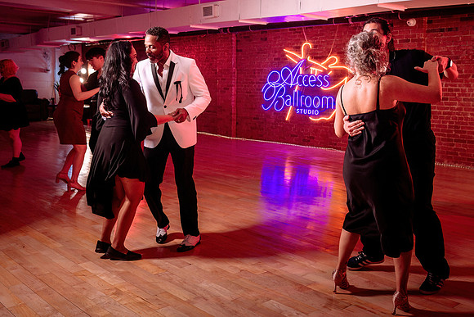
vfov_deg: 34.1
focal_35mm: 39
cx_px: 269
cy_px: 137
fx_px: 515
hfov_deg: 49.3
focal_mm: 32
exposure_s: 1/200
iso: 640
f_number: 4
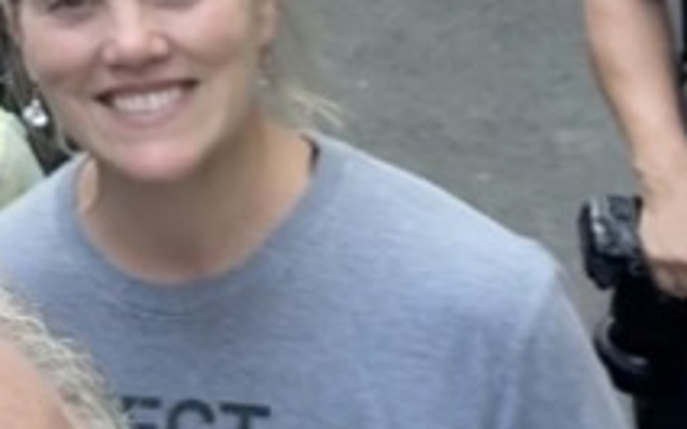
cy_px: -116
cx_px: -168
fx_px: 2190
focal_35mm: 117
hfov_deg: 16.9
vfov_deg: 10.9
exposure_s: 1/87
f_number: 1.9
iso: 80
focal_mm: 2.69
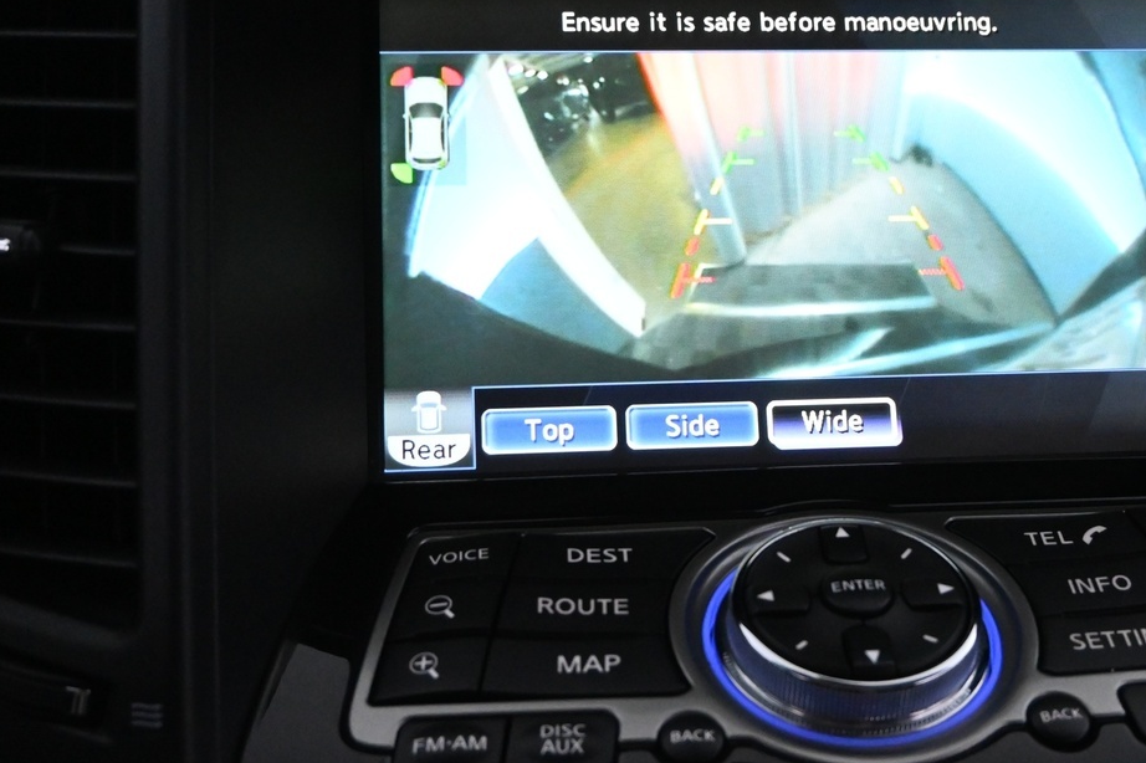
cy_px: 342
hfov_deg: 33.4
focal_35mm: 59
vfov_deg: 22.8
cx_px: 779
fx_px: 1888
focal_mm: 22.5
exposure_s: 1/80
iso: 3200
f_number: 4
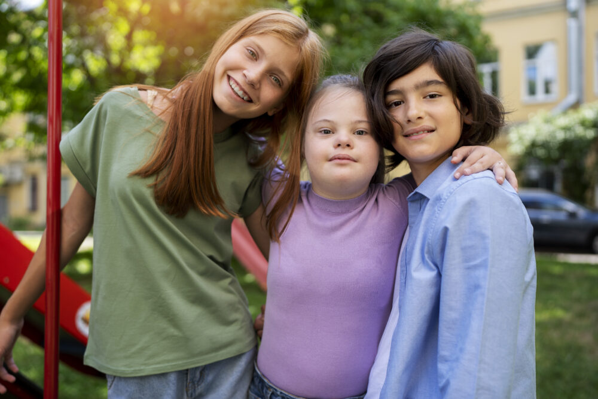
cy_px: 200
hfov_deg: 54.4
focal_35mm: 35
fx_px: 581
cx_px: 299
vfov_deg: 37.9
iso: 320
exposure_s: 1/1000
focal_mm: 35
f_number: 2
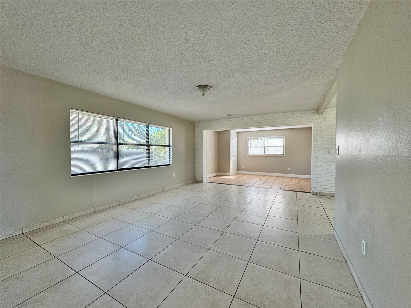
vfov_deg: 85.7
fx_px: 166
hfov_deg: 102.1
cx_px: 206
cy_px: 154
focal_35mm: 14
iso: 64
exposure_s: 1/120
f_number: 2.2
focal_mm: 2.22
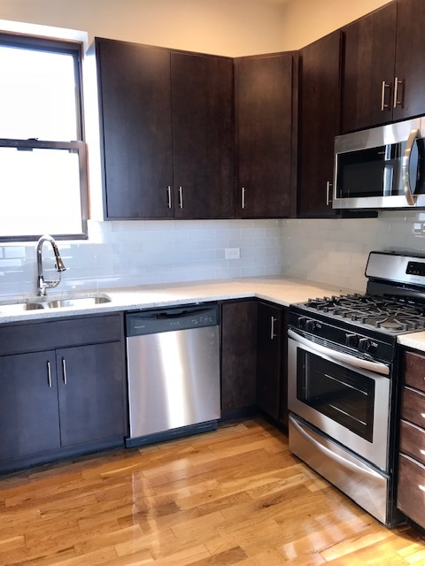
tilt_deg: -7.1
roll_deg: +0.7
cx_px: 212
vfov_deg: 63.4
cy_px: 283
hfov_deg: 49.7
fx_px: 458
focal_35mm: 28
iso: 32
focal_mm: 3.99
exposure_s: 1/30
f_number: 1.8
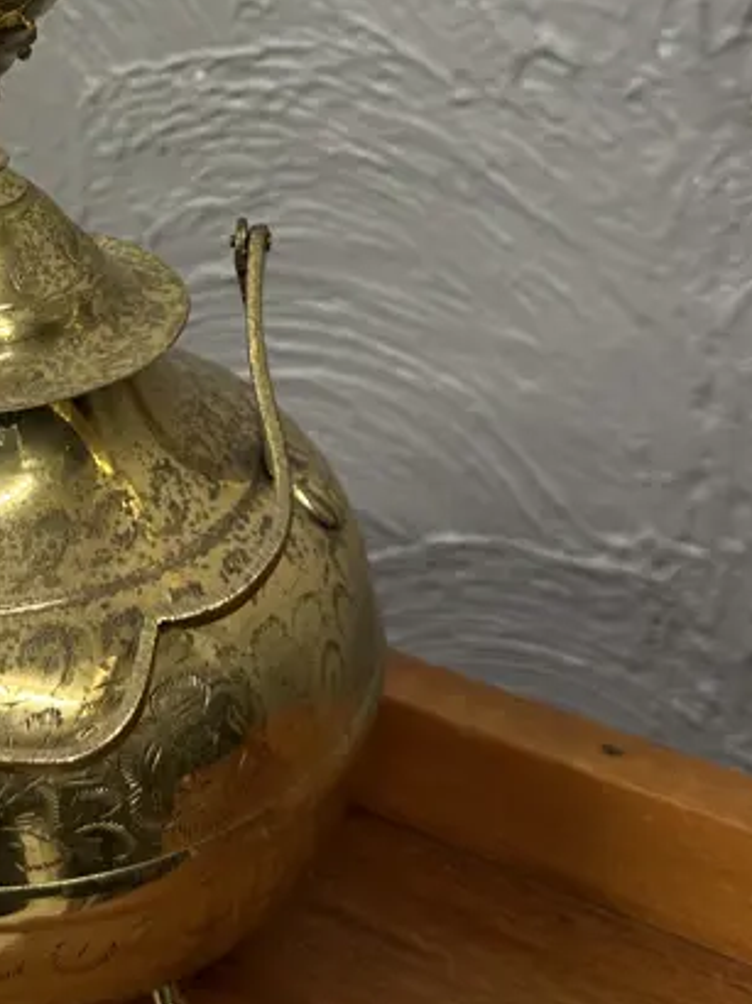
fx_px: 1740
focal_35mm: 60
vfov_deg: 30.8
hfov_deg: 23.5
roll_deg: +2.0
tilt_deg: -20.1
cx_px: 15
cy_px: 108
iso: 125
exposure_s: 1/50
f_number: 1.78
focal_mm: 6.86
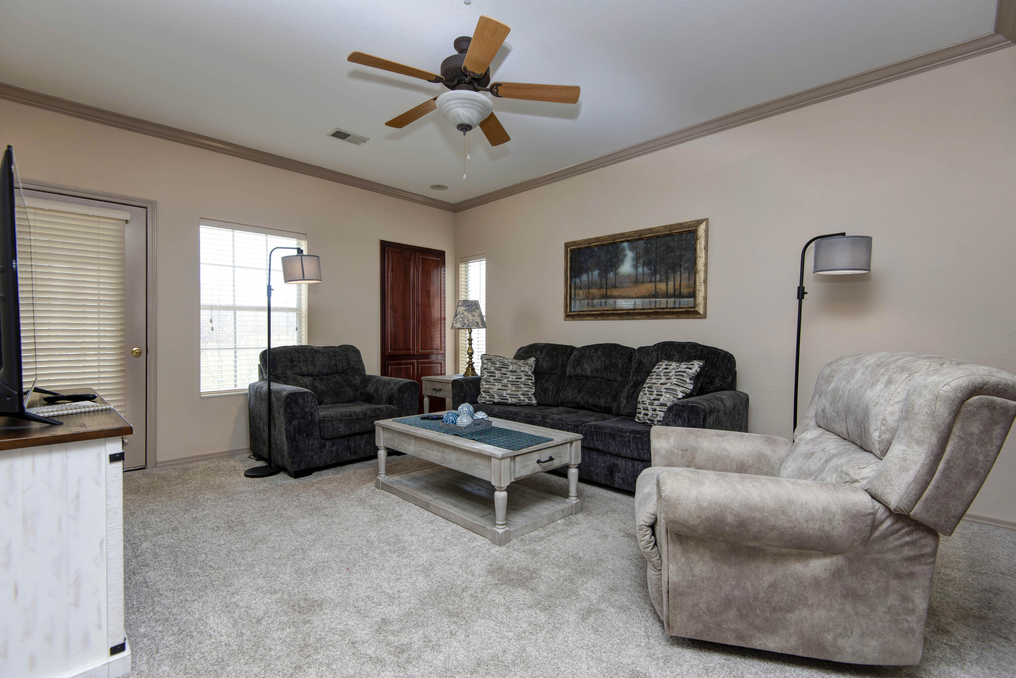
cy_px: 339
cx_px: 508
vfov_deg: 73.8
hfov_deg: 96.7
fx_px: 452
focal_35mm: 16
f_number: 6.3
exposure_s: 1/50
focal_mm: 16
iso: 125
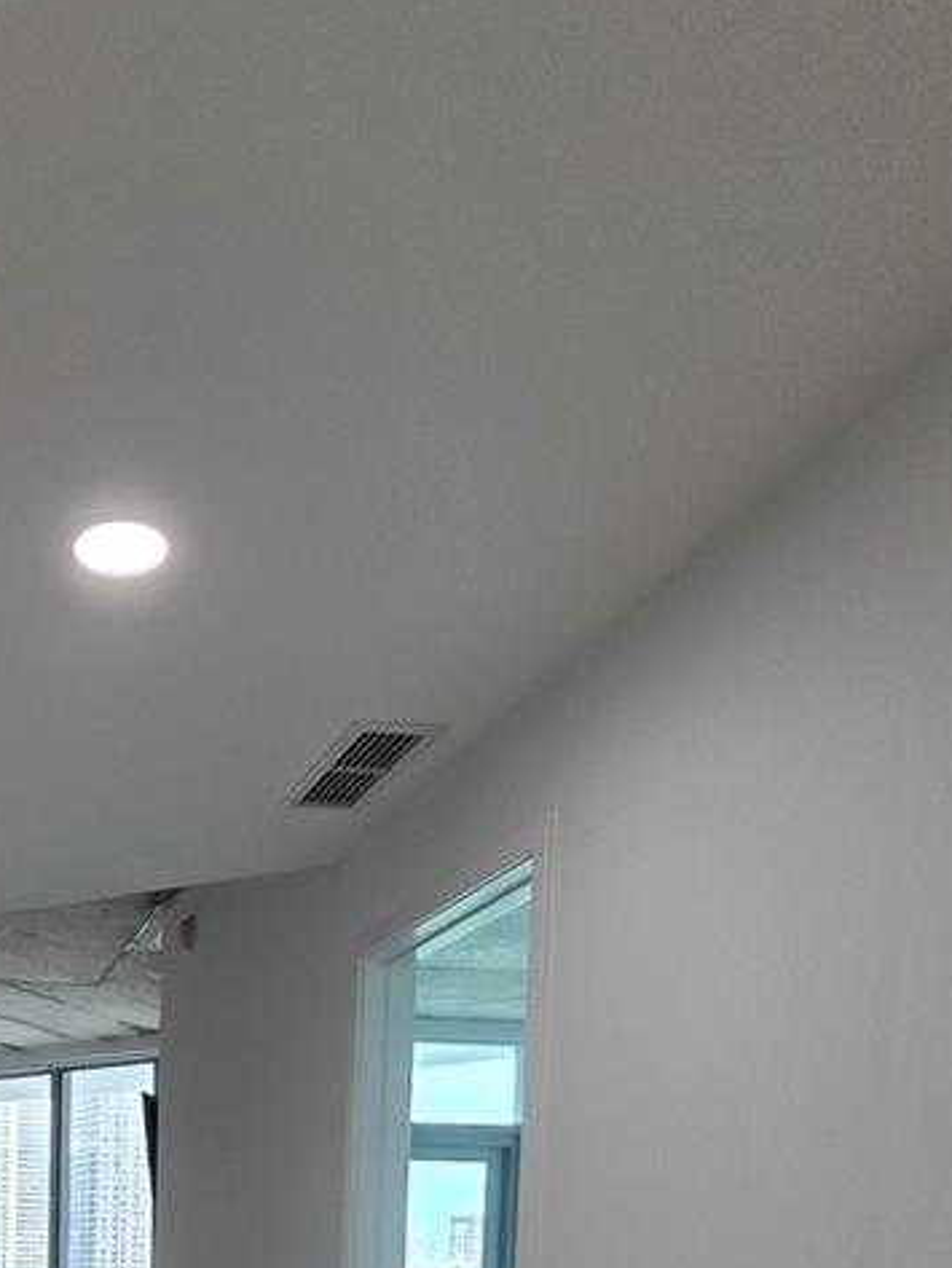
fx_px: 1210
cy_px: 1319
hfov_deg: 38.4
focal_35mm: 33
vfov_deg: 45.1
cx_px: 11
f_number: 1.9
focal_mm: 2.2
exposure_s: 1/120
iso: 50
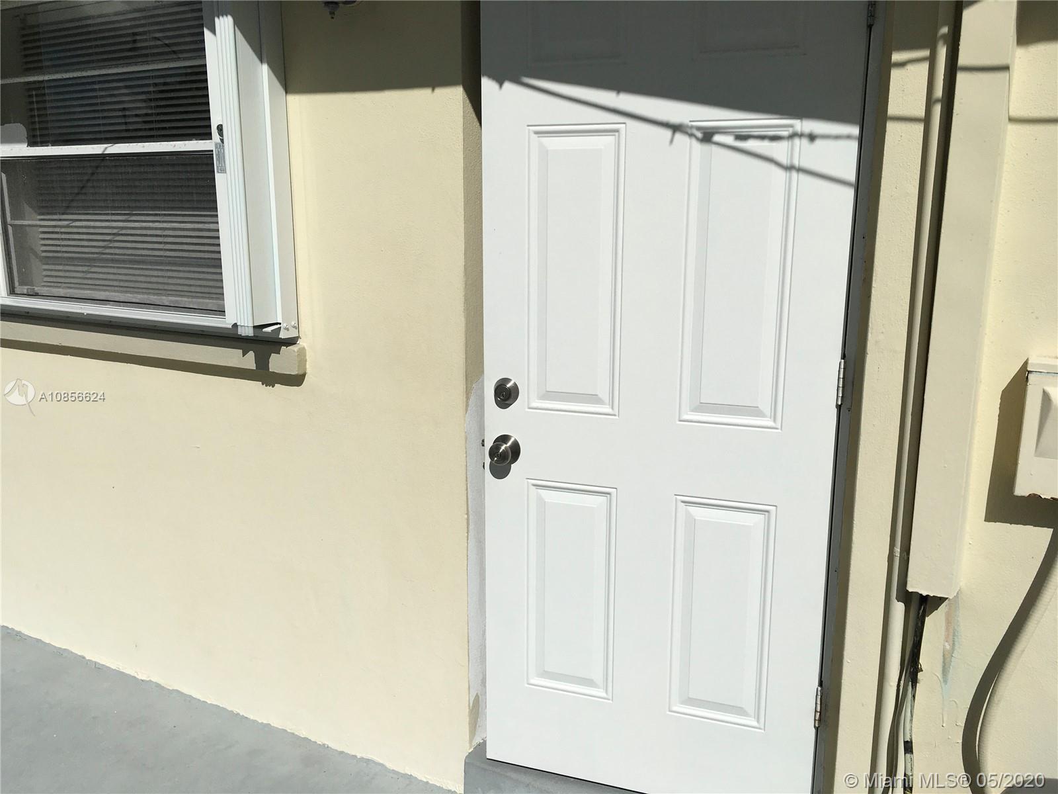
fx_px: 886
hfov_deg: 61.7
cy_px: 397
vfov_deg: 48.2
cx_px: 529
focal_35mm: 29
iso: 25
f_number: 2.2
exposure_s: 1/7692
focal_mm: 4.15
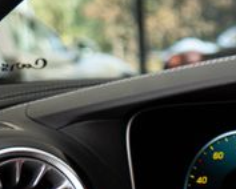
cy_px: 243
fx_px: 1364
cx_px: 600
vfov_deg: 7.9
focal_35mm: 195
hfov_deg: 8.8
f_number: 4.2
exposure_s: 1/60
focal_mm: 31
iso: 160
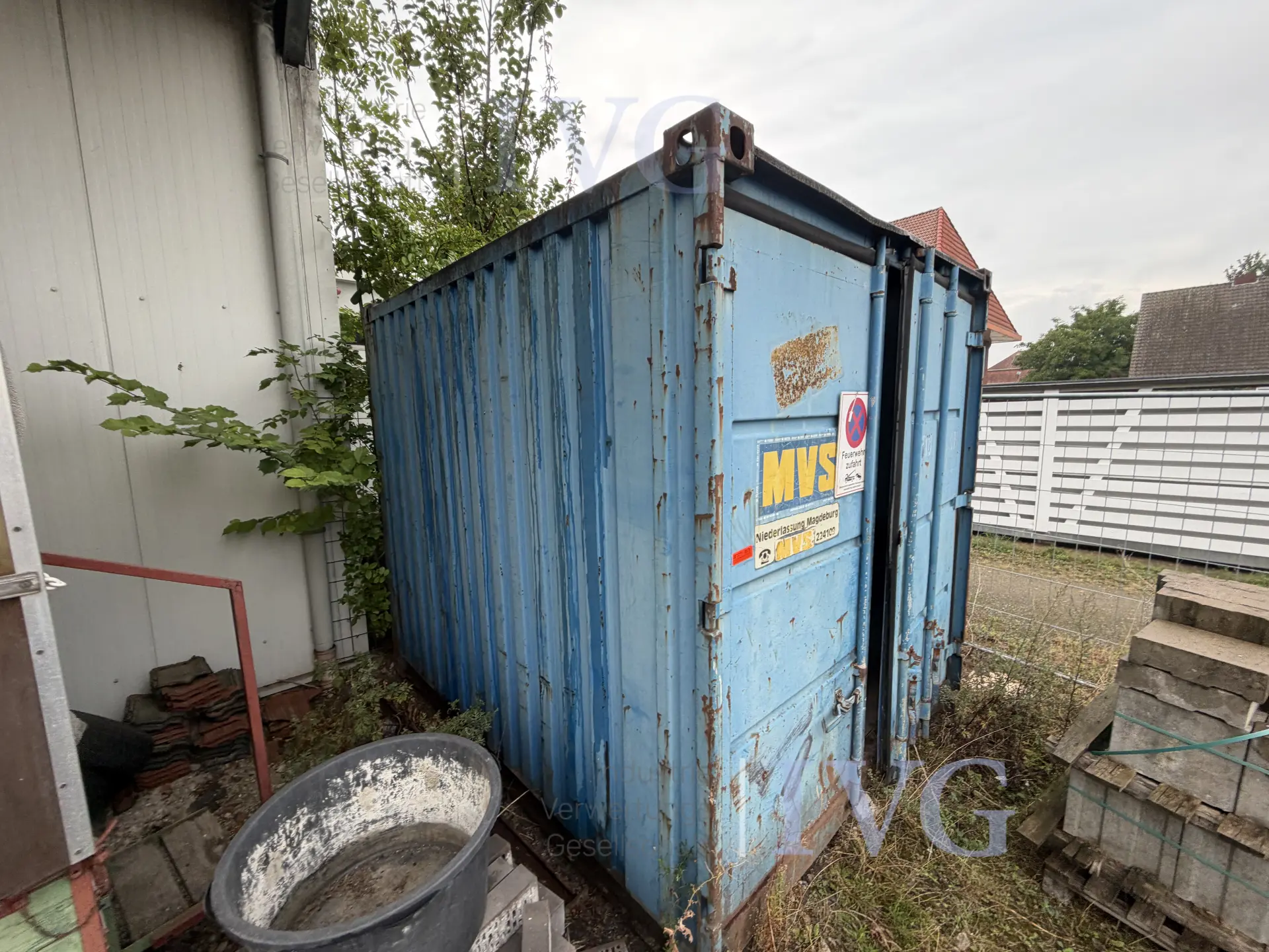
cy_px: 476
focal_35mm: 14
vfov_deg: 85.7
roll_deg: -0.9
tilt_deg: -3.0
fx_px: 513
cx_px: 634
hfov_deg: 102.1
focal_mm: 2.22
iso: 50
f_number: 2.2
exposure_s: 1/121
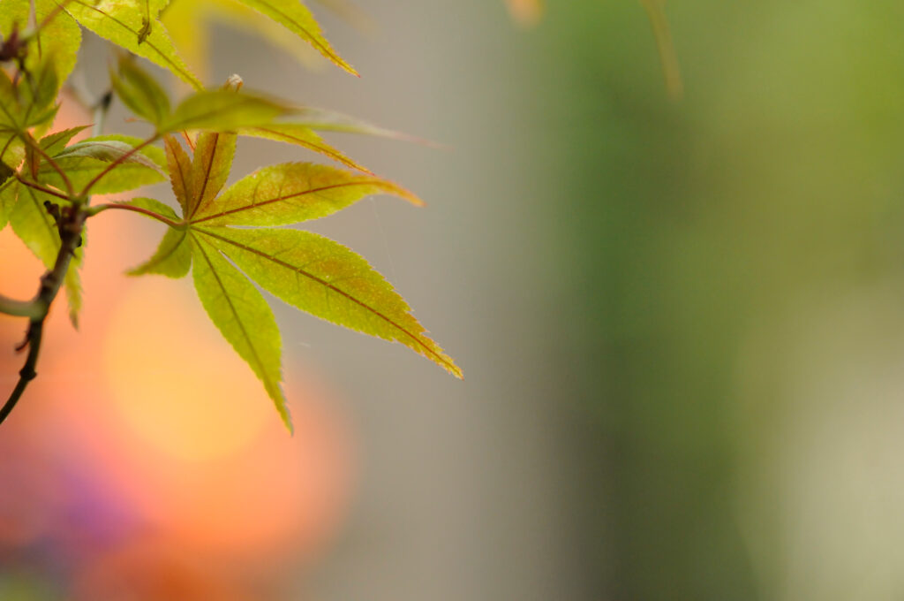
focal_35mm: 158
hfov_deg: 13.1
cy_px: 300
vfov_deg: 8.7
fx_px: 3950
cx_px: 452
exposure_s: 1/125
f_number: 4
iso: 800
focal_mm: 105
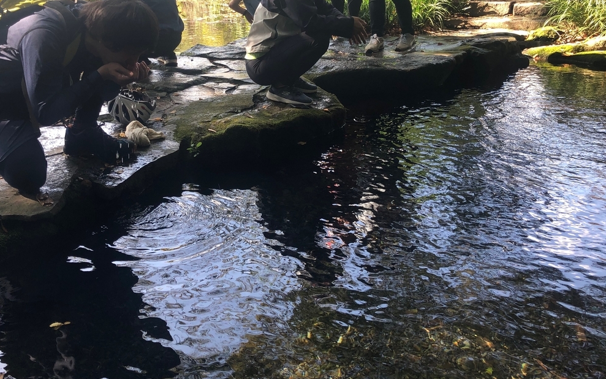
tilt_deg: -15.3
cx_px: 259
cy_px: 119
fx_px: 595
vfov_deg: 34.9
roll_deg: +1.9
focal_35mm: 36
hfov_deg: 53.8
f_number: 1.8
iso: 32
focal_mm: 3.99
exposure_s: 1/120
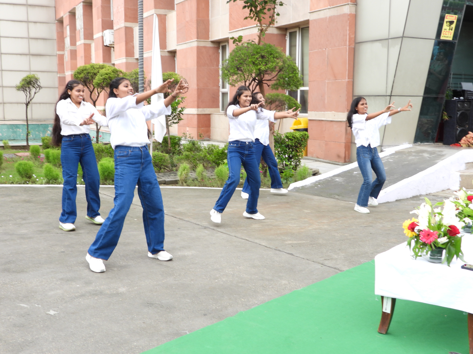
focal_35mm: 41
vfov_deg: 35.1
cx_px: 236
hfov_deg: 45.8
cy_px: 177
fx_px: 560
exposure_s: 1/200
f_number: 3.2
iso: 100
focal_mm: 7.4
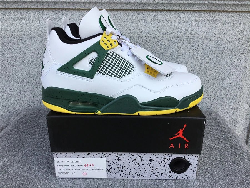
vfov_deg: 45.4
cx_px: 125
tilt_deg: -18.8
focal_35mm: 31
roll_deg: -0.1
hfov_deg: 58.4
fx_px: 224
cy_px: 94
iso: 25
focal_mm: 3.3
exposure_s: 1/401
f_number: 2.4
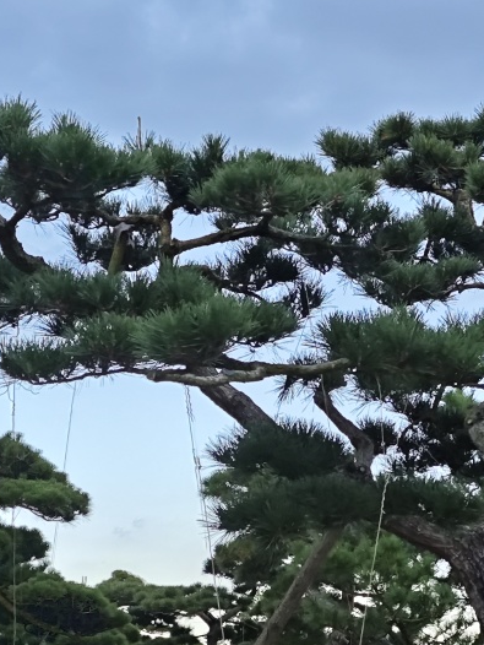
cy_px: 552
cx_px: 415
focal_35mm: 73
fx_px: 1360
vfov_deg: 26.0
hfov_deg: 19.9
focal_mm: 6.55
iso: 50
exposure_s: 1/476
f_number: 1.6
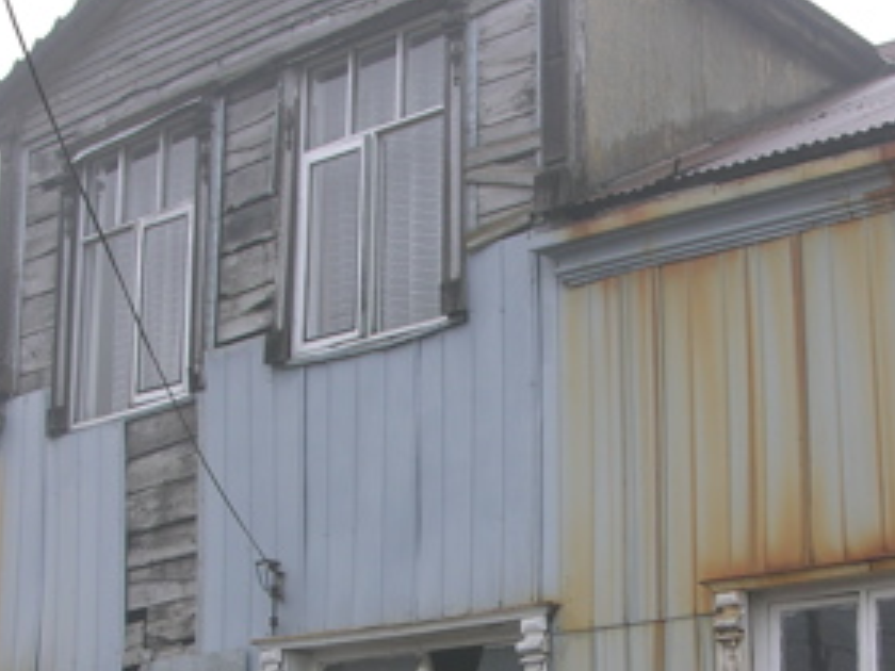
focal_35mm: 80
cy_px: 620
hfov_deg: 24.3
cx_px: 595
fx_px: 2068
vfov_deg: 18.1
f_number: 4
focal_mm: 8.9
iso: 50
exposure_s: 1/68.8
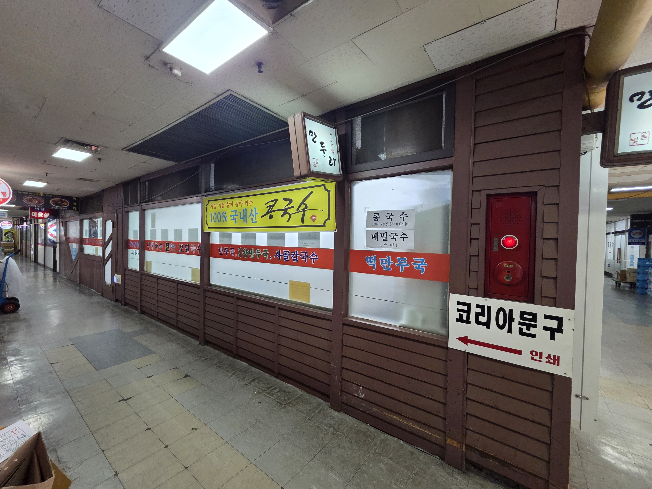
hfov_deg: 106.2
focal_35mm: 13
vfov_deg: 89.9
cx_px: 326
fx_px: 245
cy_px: 244
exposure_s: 1/60
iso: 400
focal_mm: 2.2
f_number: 2.2
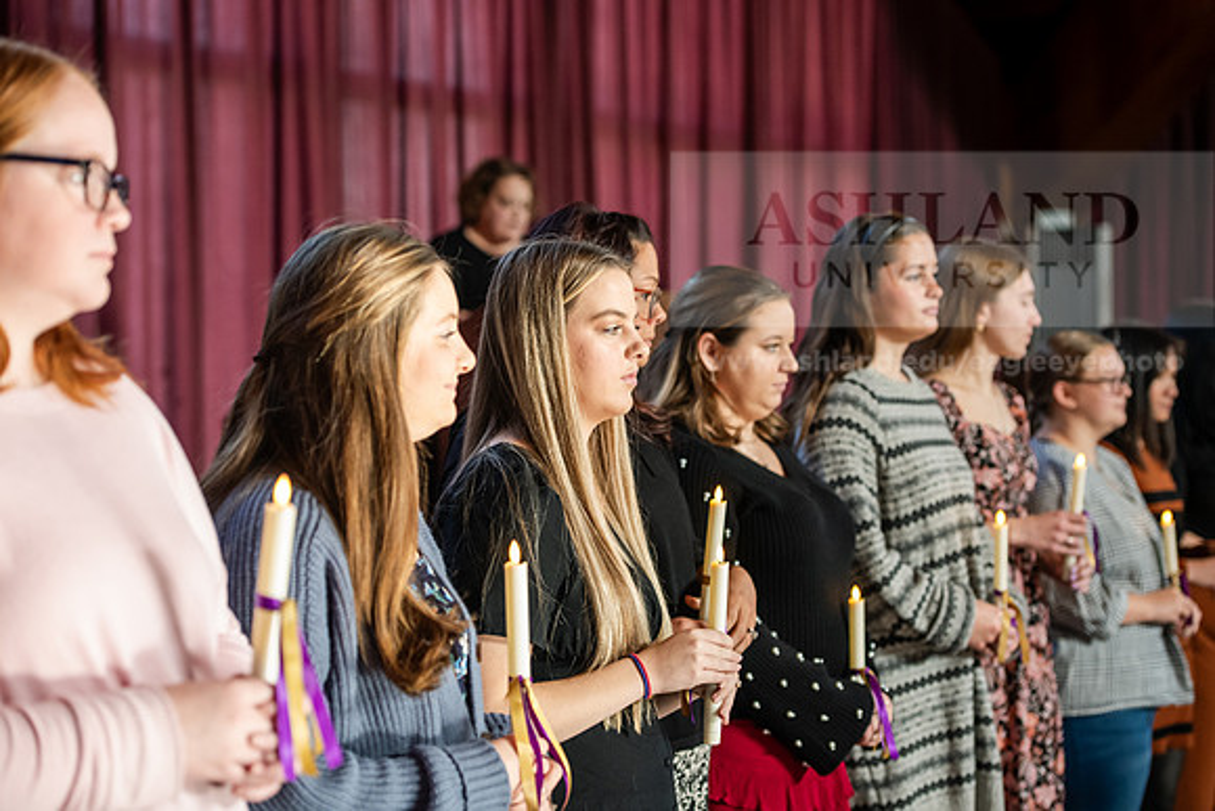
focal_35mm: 80
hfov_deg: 25.4
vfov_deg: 17.1
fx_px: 2701
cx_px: 608
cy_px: 406
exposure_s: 1/200
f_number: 3.5
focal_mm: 80
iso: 1600
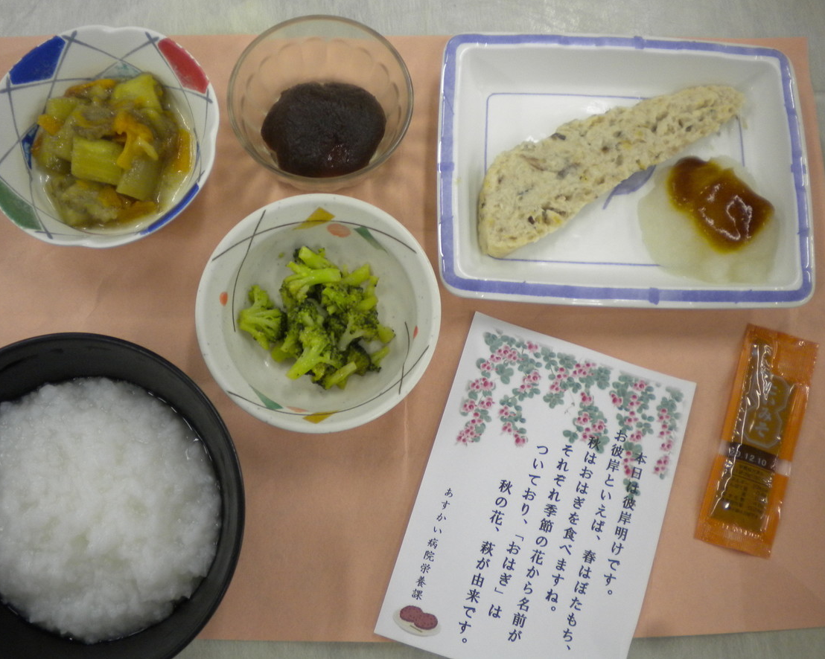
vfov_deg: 40.1
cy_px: 325
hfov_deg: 49.0
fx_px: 903
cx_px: 379
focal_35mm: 37
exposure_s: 1/53.7
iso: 219
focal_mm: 6.3
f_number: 3.1
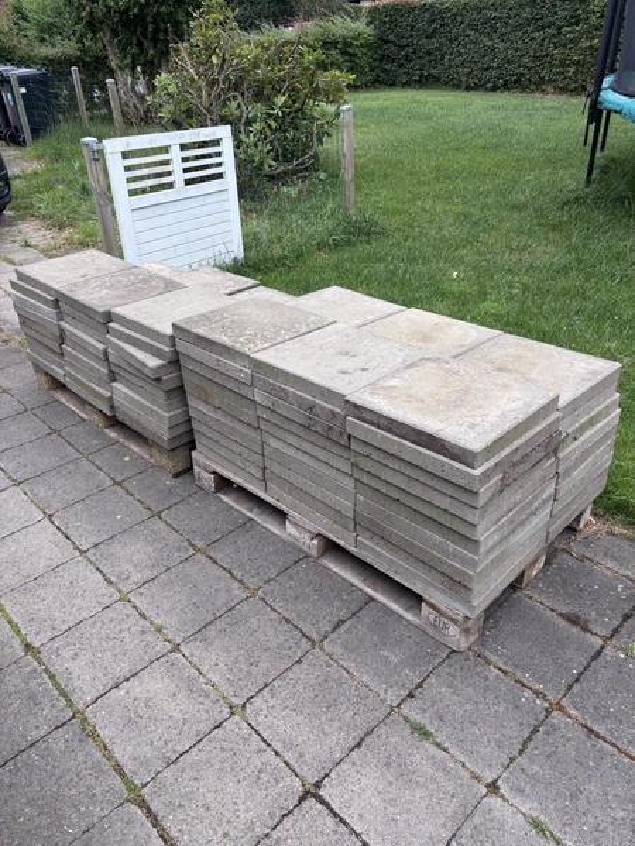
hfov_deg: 53.1
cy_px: 423
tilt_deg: -30.5
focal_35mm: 26
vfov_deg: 67.3
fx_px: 636
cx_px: 318
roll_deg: +0.5
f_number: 1.6
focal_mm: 5.96
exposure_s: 1/591
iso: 50
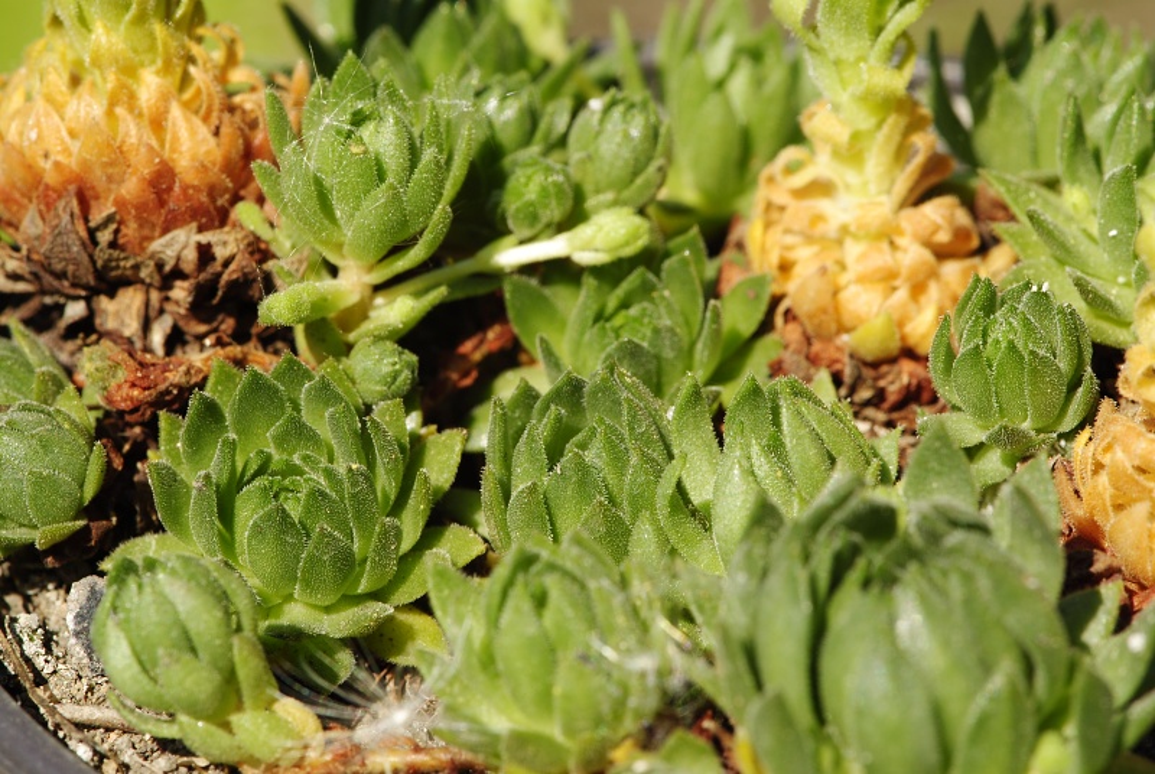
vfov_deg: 10.8
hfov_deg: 16.0
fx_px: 4097
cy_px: 387
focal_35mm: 128
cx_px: 578
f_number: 14
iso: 100
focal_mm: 85
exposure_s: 1/60
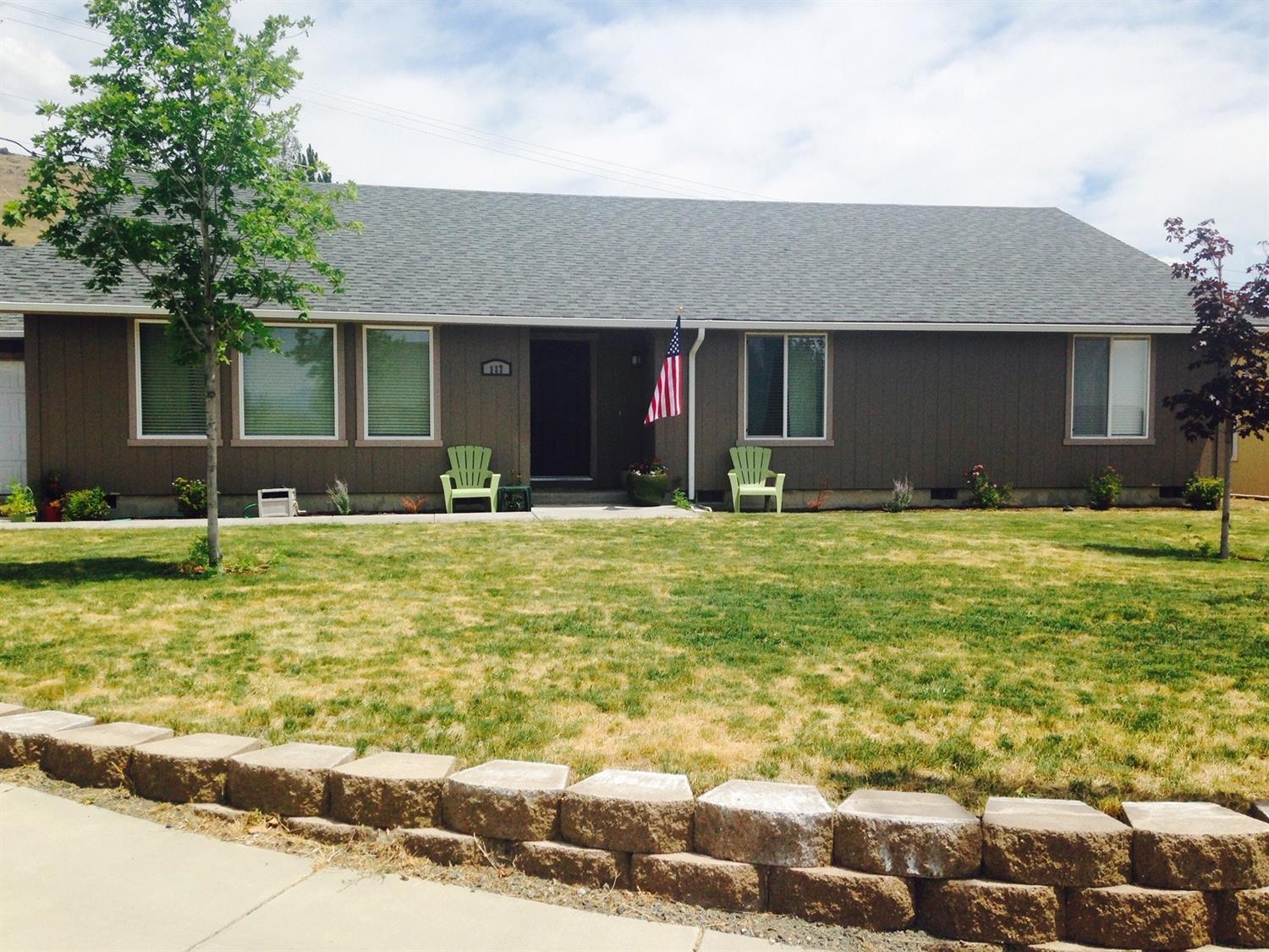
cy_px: 476
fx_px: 1210
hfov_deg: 55.4
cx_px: 634
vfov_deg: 42.9
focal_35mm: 33
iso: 50
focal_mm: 4.12
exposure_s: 1/2088
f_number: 2.4
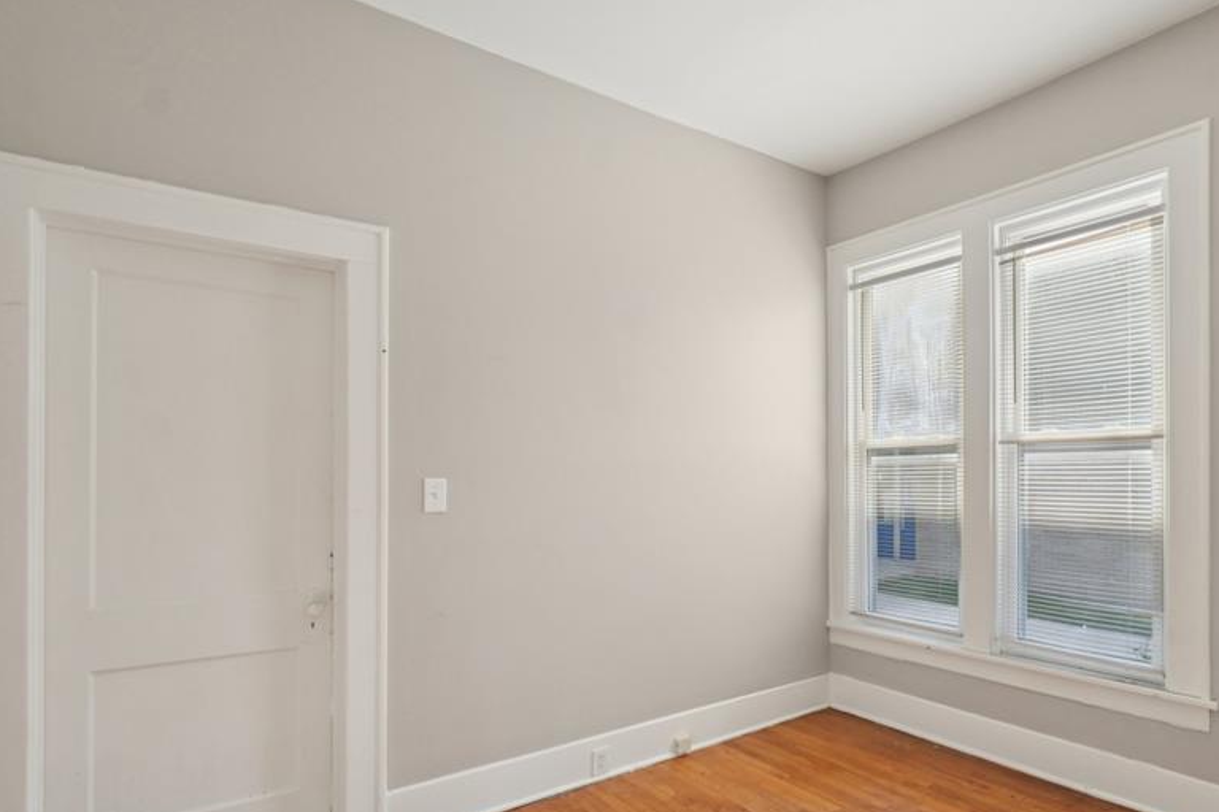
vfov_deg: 61.5
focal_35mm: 20
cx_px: 706
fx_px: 677
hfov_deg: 83.3
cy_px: 476
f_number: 8
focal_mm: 10
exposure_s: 1/30
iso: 125
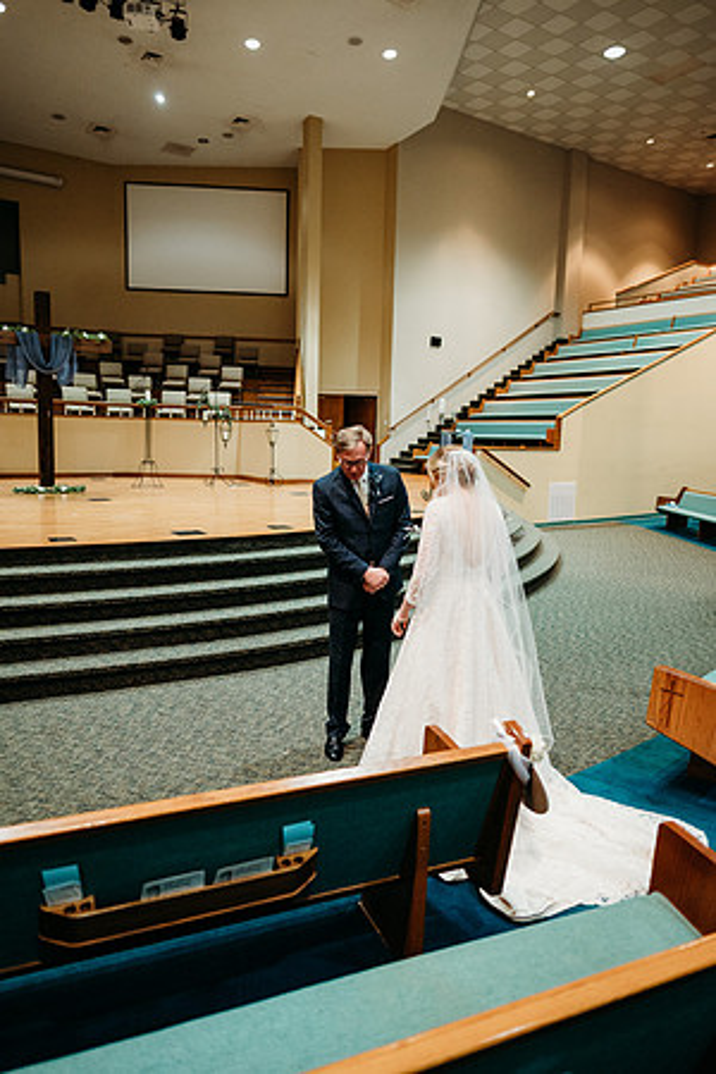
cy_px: 537
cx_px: 358
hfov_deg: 53.1
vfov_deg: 73.7
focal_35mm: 24
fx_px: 716
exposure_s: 1/125
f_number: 1.8
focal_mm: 24
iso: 2000
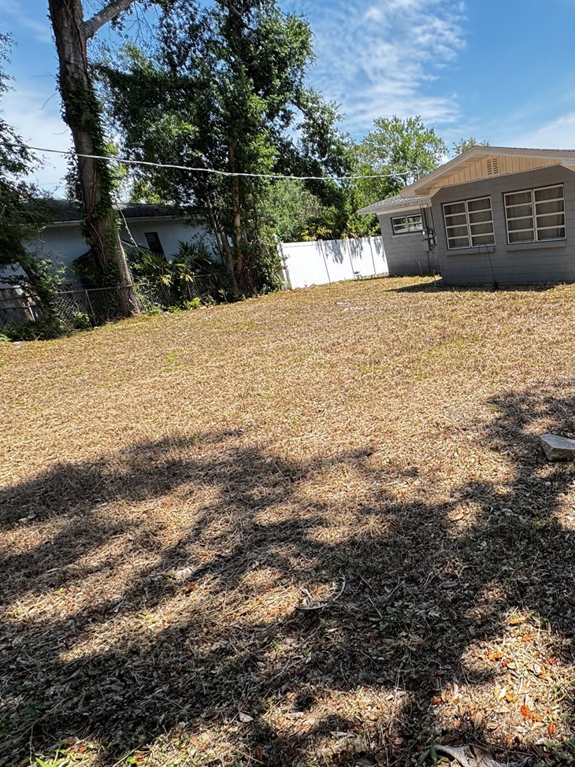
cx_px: 494
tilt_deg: -24.3
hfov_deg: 53.1
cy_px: 443
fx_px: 510
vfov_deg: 73.5
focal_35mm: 23
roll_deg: +6.6
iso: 40
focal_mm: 2.22
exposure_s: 1/440
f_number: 2.2
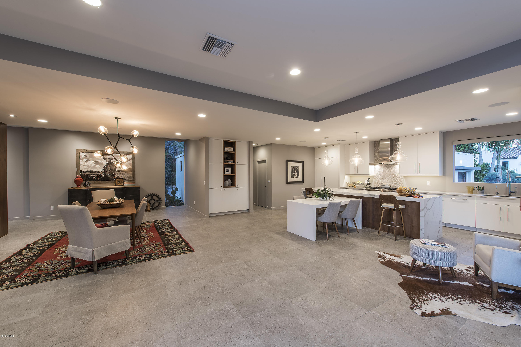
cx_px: 260
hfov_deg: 104.2
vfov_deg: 81.2
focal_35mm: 14
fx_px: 203
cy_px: 174
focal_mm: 14
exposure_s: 1.3
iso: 100
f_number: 11
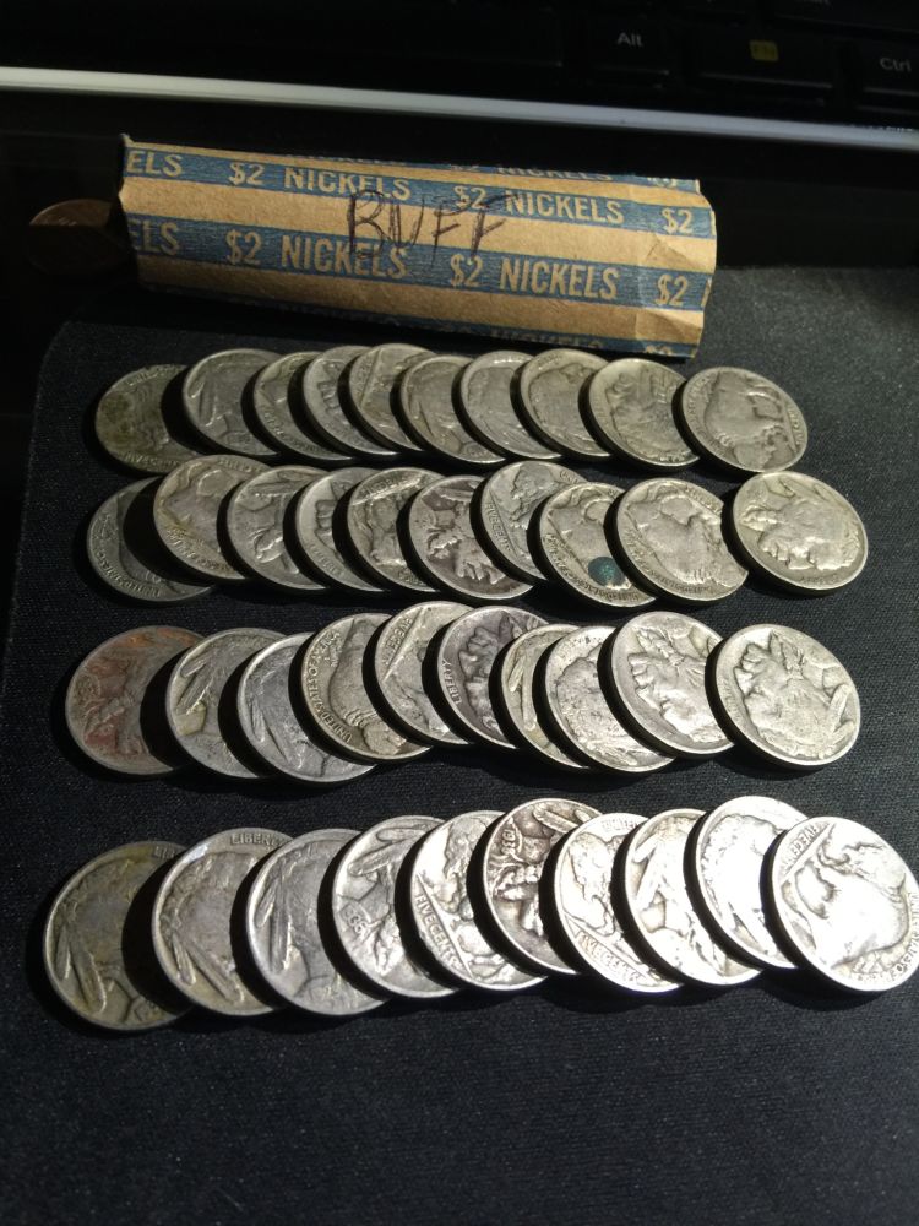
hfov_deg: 48.2
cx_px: 460
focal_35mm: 29
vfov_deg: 61.7
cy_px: 613
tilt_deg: -58.7
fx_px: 1027
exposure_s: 1/30
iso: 40
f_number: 2.2
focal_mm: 4.15
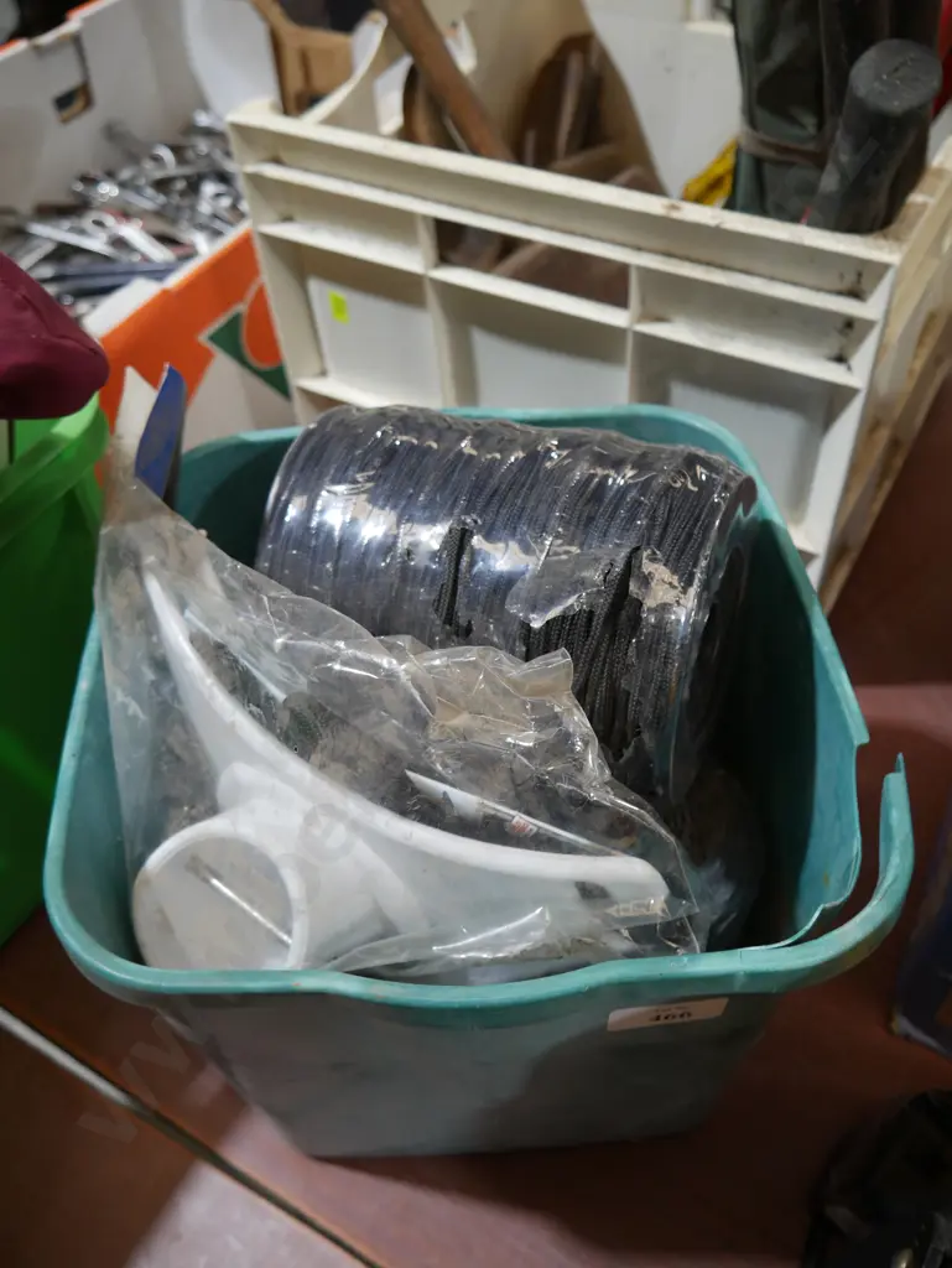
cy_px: 634
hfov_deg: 49.8
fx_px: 1026
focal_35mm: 28
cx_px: 476
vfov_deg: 63.4
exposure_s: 1/60
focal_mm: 14
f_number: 3.5
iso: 320
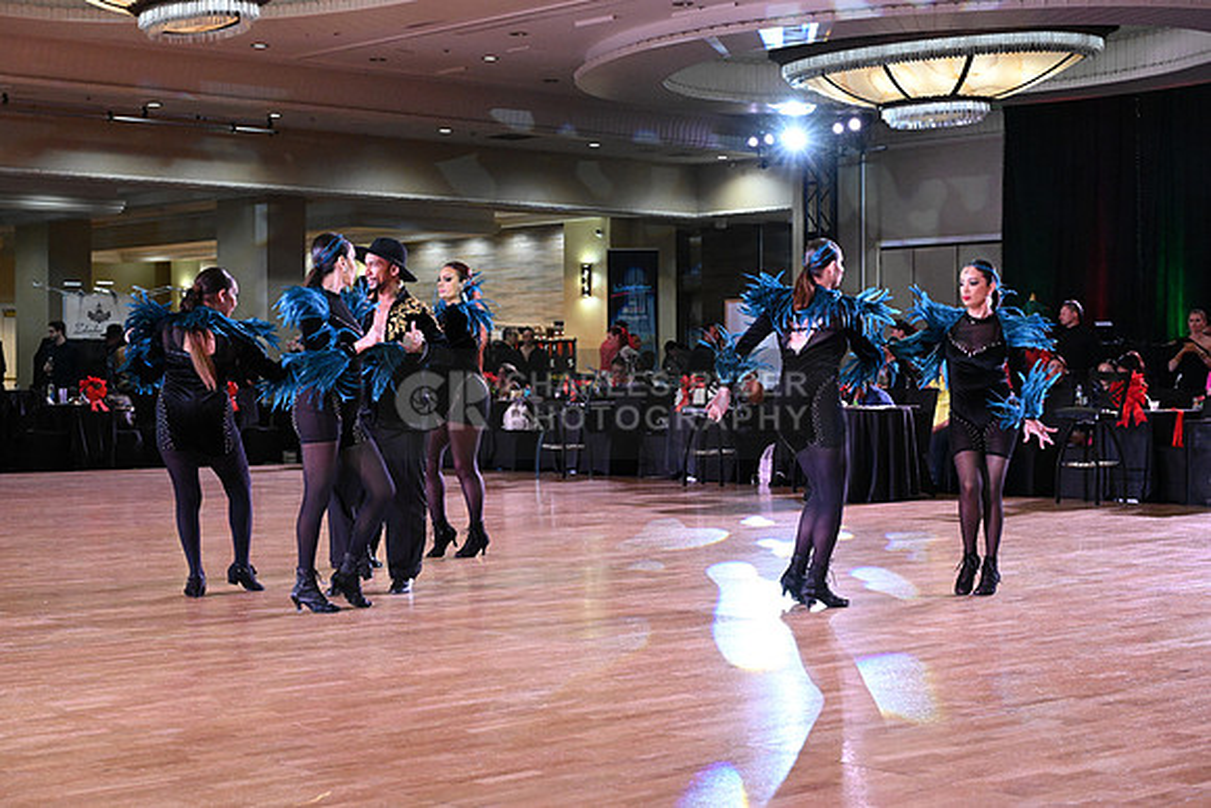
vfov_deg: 23.0
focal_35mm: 59
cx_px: 606
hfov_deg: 33.9
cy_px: 404
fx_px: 1985
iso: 6400
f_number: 5.6
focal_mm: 59
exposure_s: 1/320
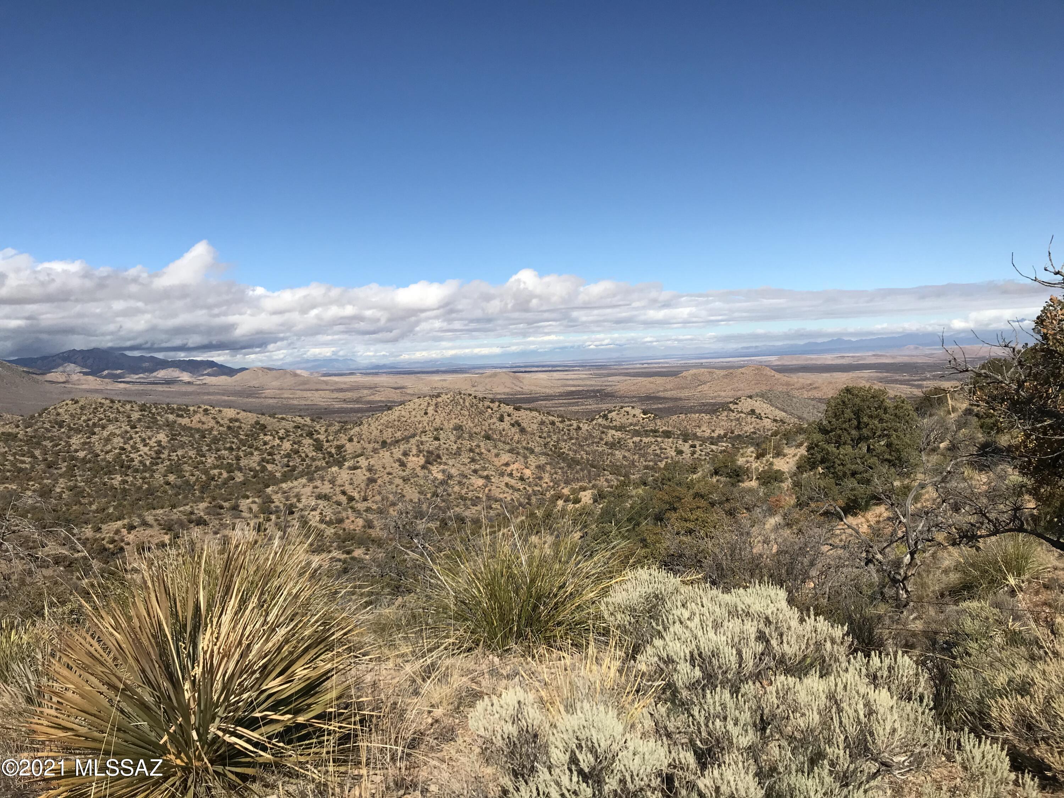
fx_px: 861
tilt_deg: -3.5
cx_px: 532
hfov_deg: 63.4
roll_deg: +3.0
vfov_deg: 49.7
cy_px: 399
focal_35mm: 28
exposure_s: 1/4566
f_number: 1.8
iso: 20
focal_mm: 3.99
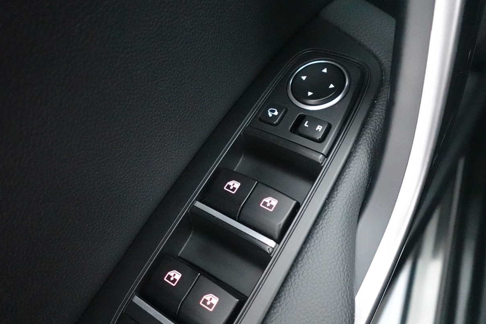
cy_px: 191
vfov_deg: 47.7
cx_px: 274
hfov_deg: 67.1
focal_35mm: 27
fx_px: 364
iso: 6400
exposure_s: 1/25
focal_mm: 7.6
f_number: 2
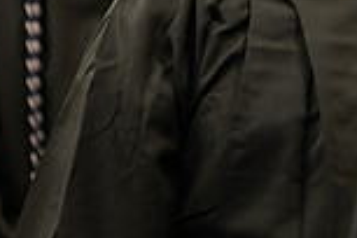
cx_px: 455
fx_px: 4353
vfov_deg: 3.1
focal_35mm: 439
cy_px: -34
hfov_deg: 4.7
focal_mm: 116
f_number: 3.2
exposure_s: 1/200
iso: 2000
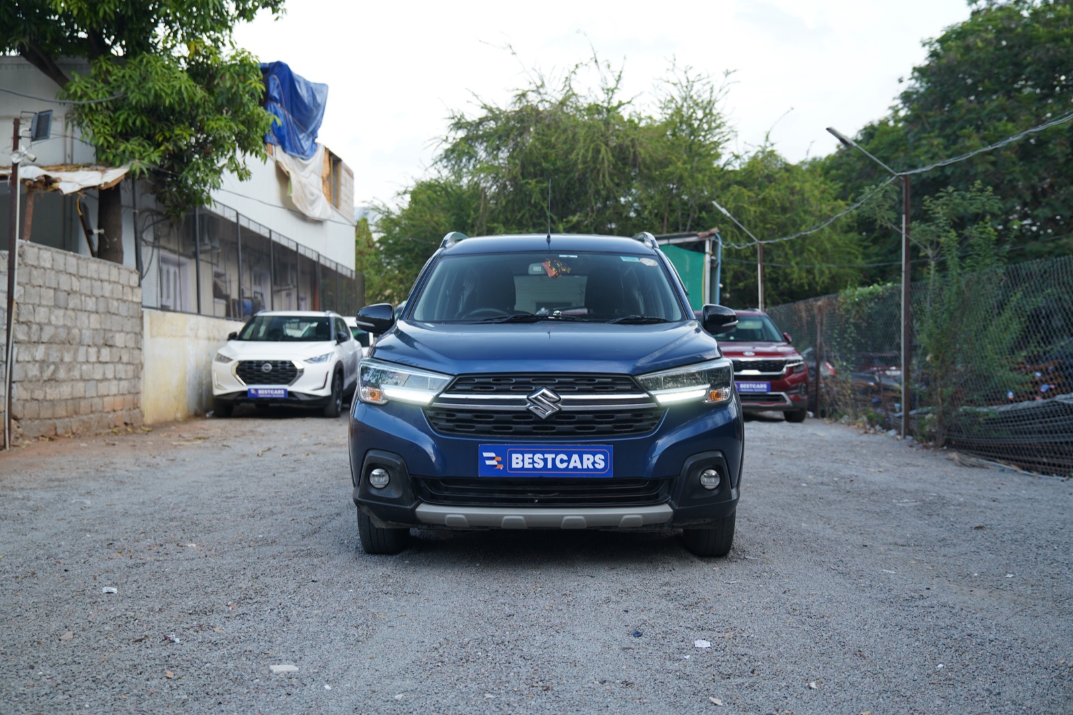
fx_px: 1073
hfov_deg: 53.1
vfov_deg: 36.9
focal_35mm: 36
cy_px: 358
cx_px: 536
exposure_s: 1/125
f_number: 2.8
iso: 200
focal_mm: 36
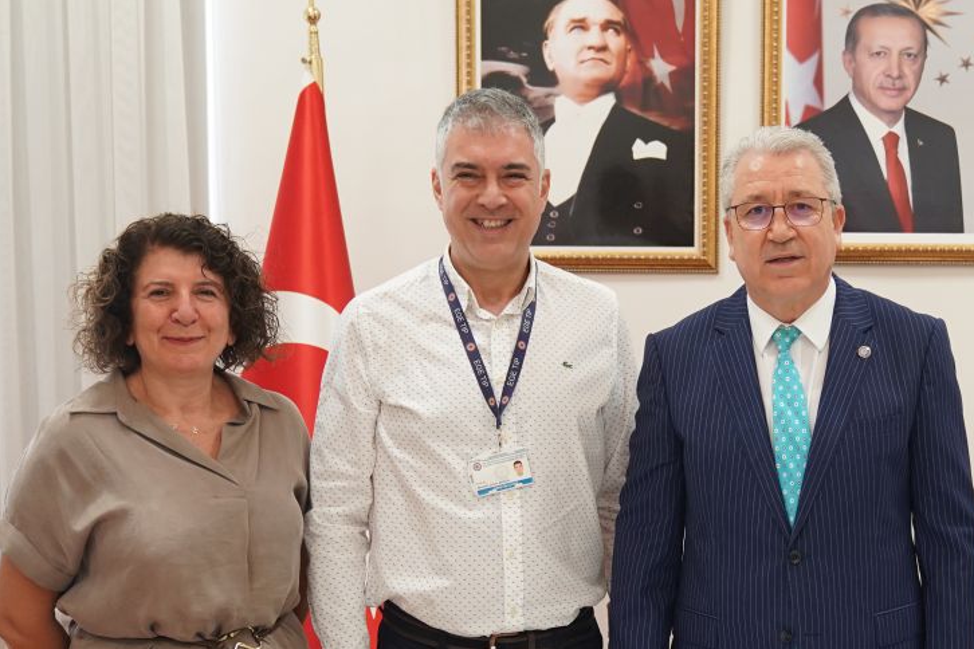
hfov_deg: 31.8
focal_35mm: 62
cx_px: 724
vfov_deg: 21.7
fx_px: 1677
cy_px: 475
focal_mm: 30
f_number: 3.2
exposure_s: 1/125
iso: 1600
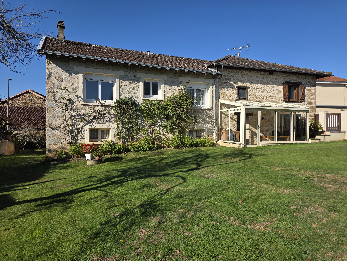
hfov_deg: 73.9
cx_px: 174
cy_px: 130
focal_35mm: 23
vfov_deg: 58.9
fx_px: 231
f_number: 1.7
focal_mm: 6.25
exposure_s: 1/6355
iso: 80
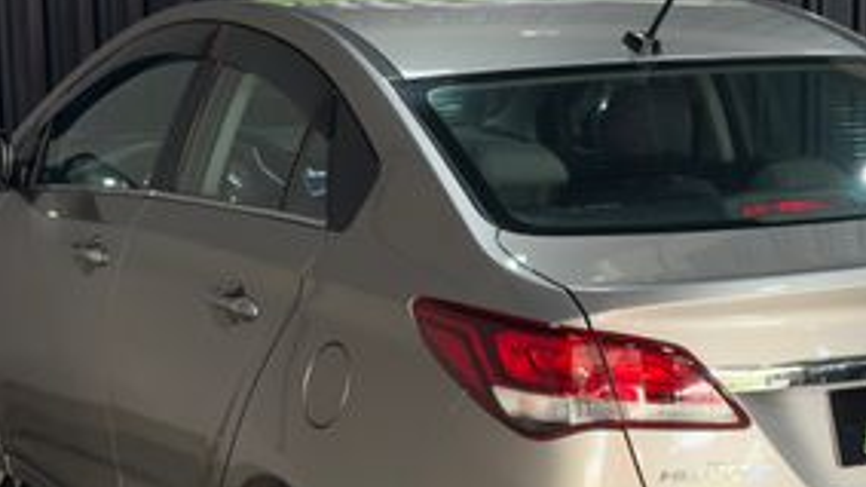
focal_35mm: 87
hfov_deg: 24.3
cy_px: 371
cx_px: 618
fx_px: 1997
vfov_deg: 13.8
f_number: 1.78
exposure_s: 1/60
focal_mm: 6.76
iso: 100
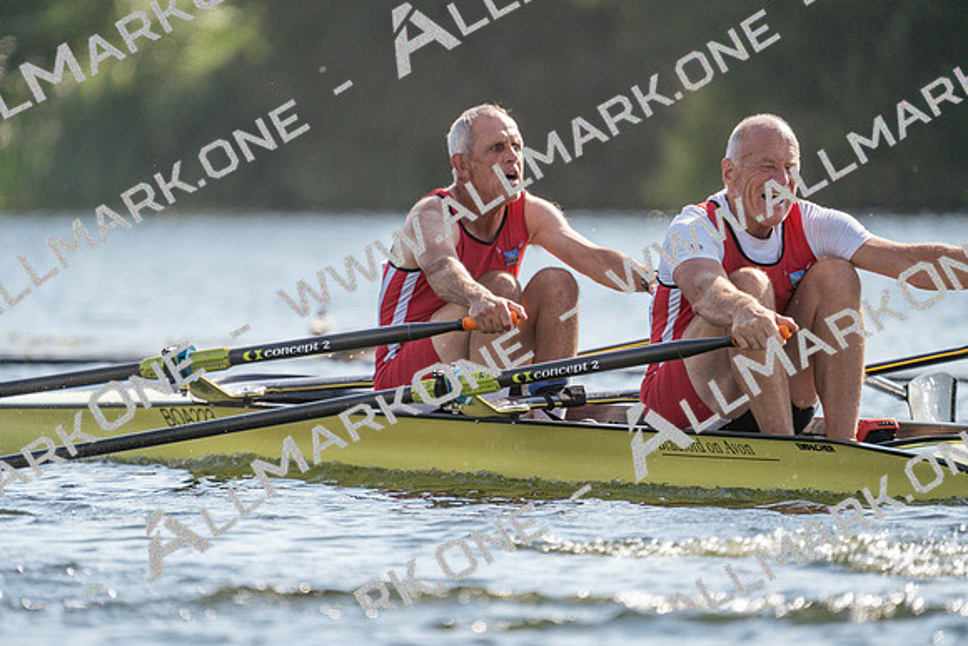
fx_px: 16136
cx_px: 484
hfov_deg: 3.4
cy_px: 323
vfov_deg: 2.3
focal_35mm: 600
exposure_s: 1/1600
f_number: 6.3
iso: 400
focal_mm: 600
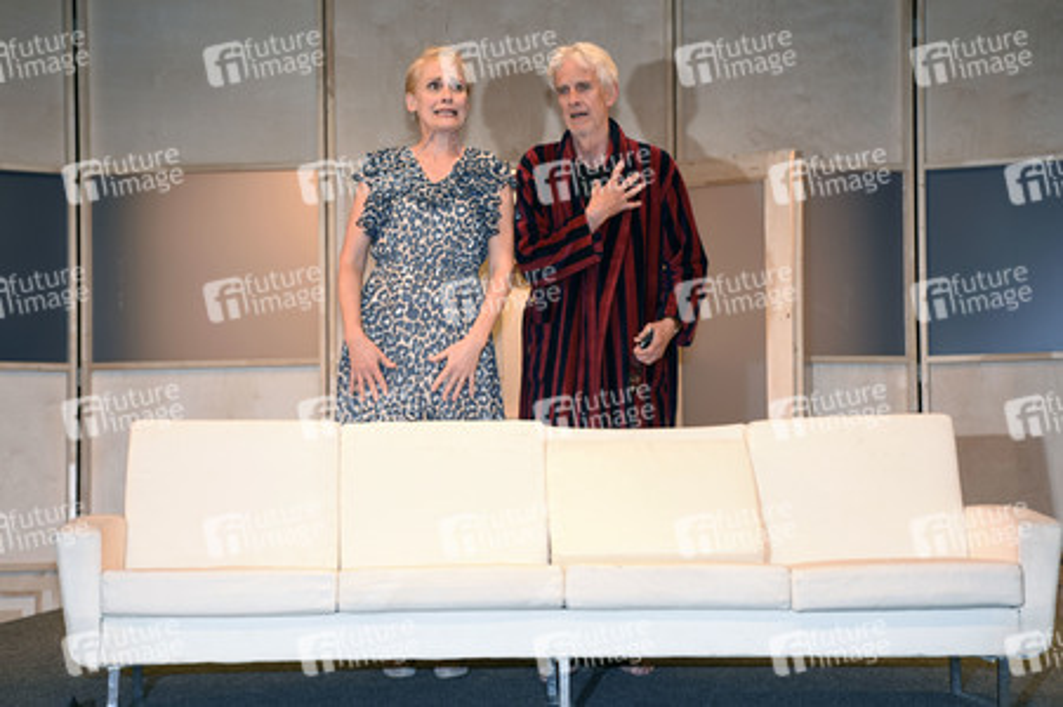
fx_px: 2301
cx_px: 532
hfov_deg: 26.0
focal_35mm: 78
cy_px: 354
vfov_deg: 17.5
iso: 250
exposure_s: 1/125
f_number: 6.3
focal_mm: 52
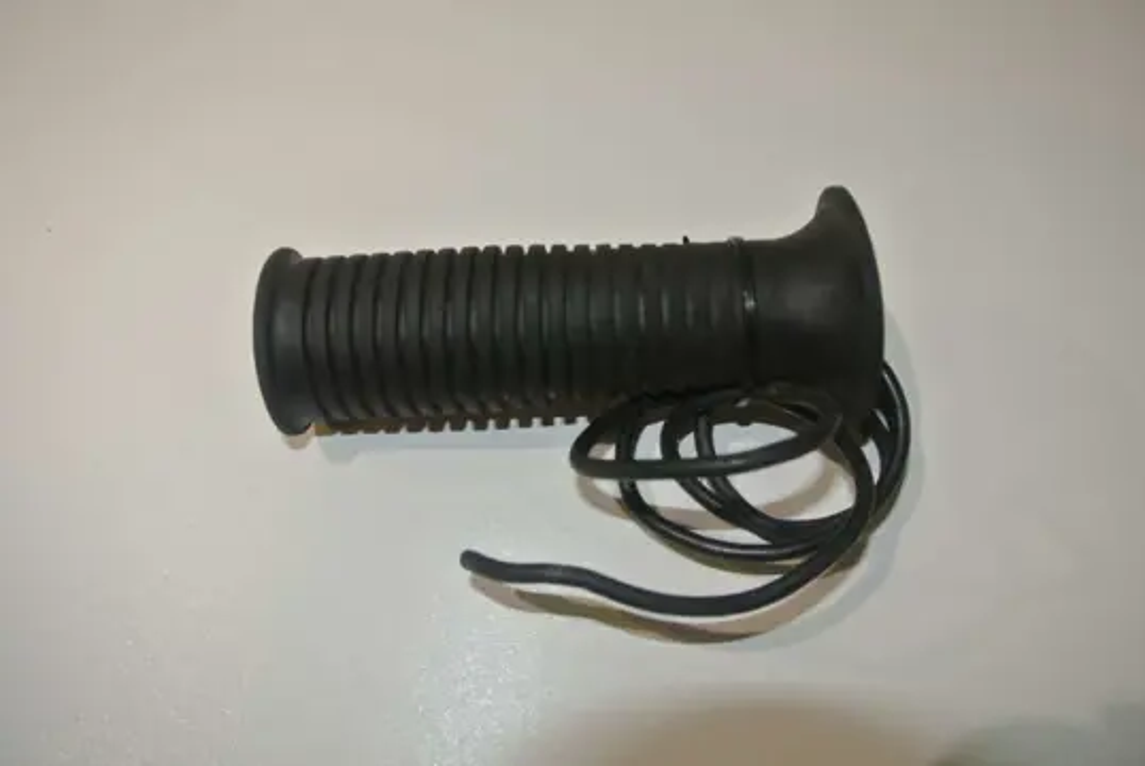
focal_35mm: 29
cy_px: 383
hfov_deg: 63.6
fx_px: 923
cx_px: 572
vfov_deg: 45.1
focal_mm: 11
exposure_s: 1/60
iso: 200
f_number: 4
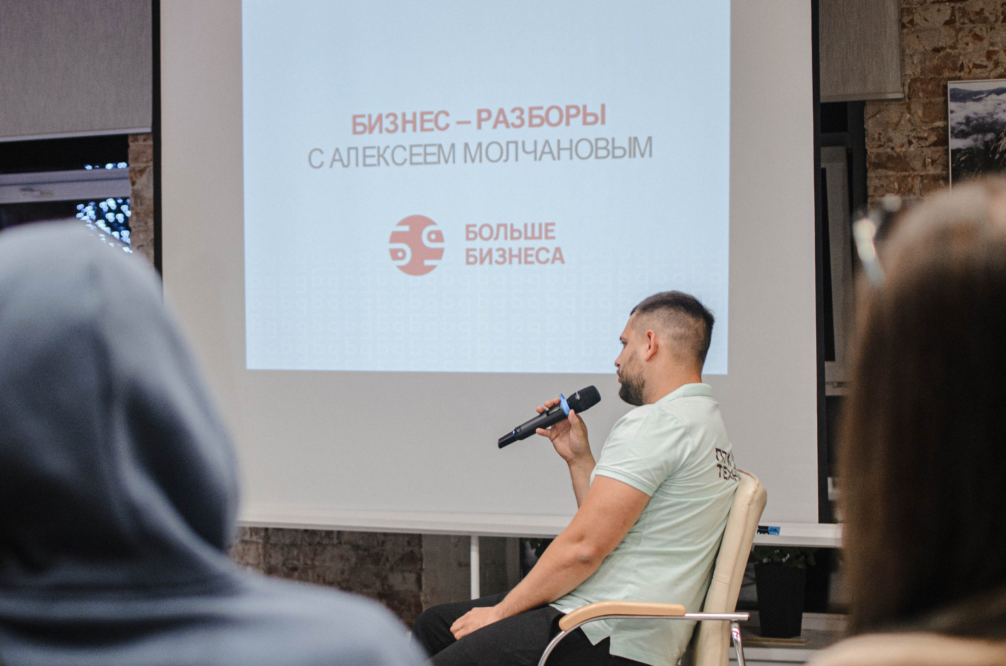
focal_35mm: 71
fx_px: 1969
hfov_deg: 28.6
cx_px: 426
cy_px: 333
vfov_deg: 19.2
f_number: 2.2
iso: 800
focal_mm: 35
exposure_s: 1/125
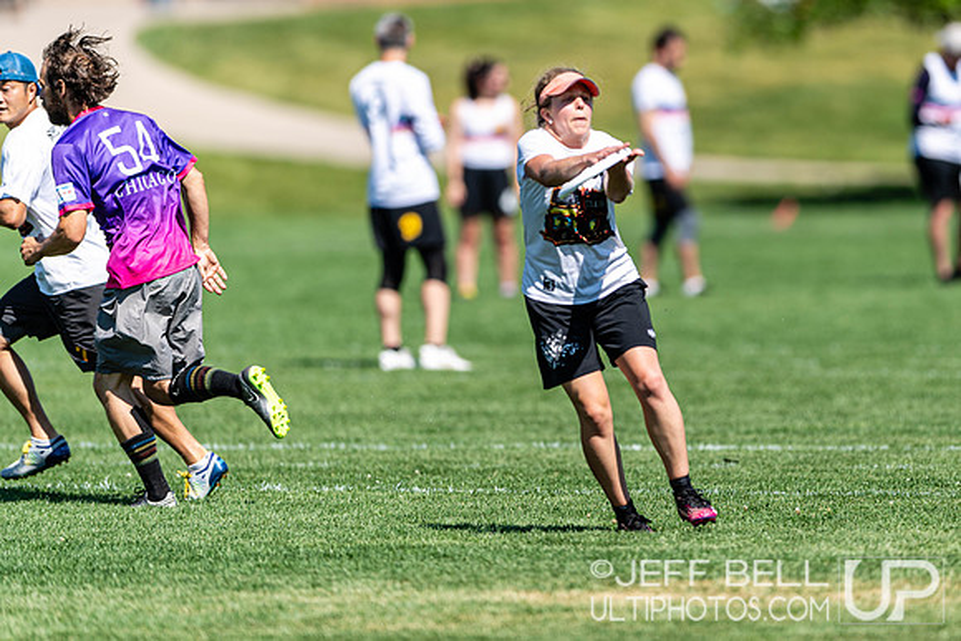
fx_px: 14701
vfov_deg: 2.5
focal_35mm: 551
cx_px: 661
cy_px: 200
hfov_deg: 3.7
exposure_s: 1/2000
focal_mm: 400
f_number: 2.8
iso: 100
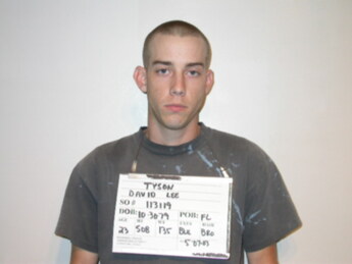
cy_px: 132
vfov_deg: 25.2
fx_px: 590
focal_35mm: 58
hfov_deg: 33.2
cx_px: 176
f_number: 3
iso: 100
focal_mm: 12
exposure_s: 1/60.3
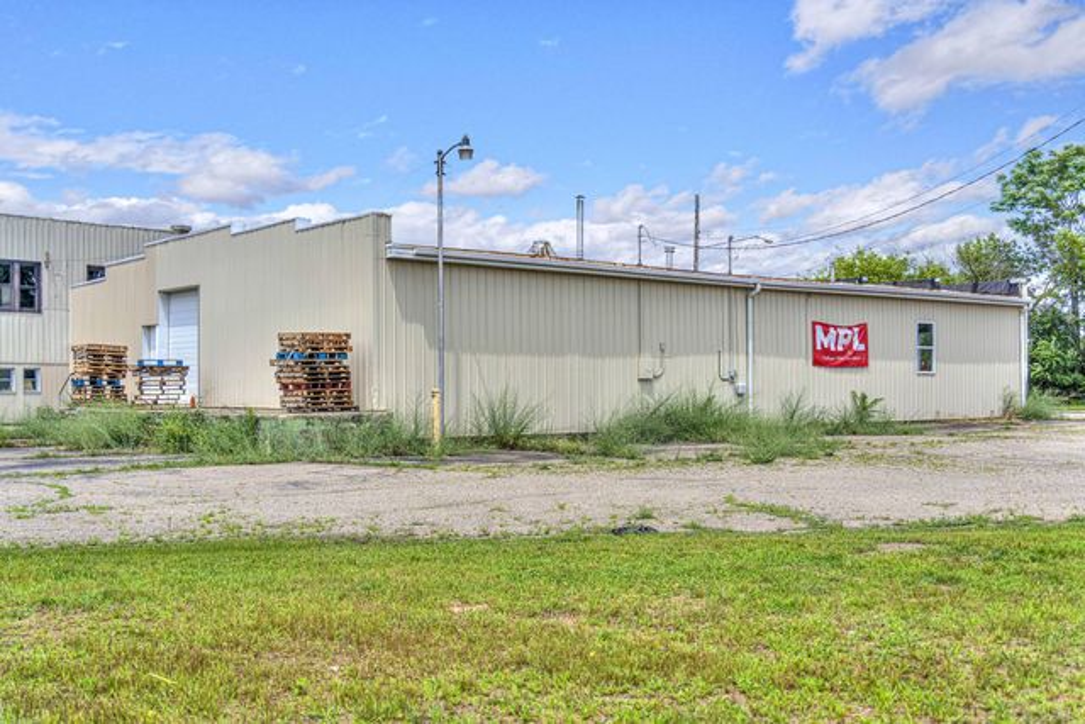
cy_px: 362
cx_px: 542
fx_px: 1145
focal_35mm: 38
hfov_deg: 50.7
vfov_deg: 35.1
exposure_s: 1/1600
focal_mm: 38
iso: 100
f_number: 3.2
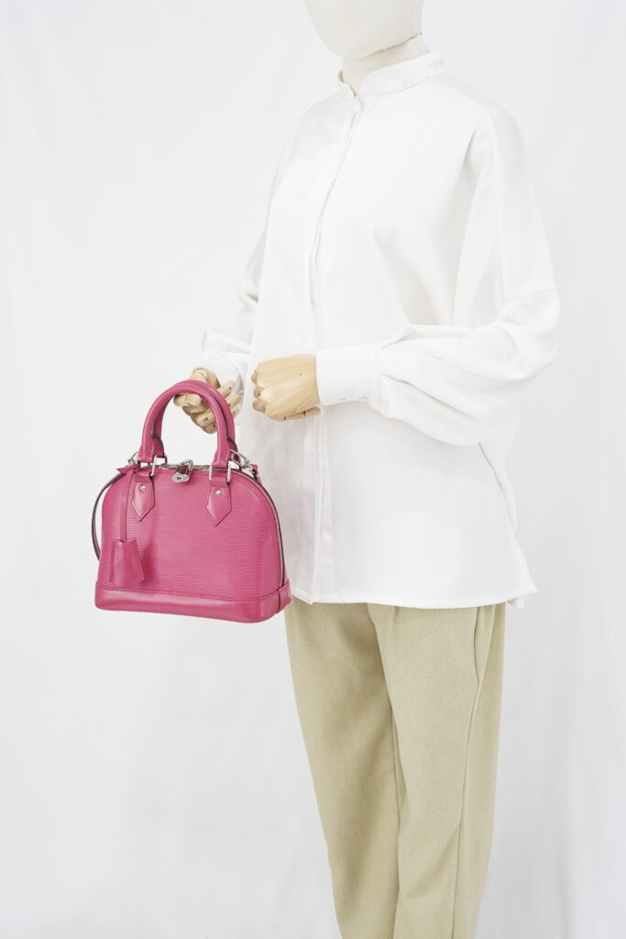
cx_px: 313
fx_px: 1304
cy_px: 470
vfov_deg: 39.6
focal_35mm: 50
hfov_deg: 27.0
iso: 640
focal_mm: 50
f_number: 9
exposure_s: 1/2.5
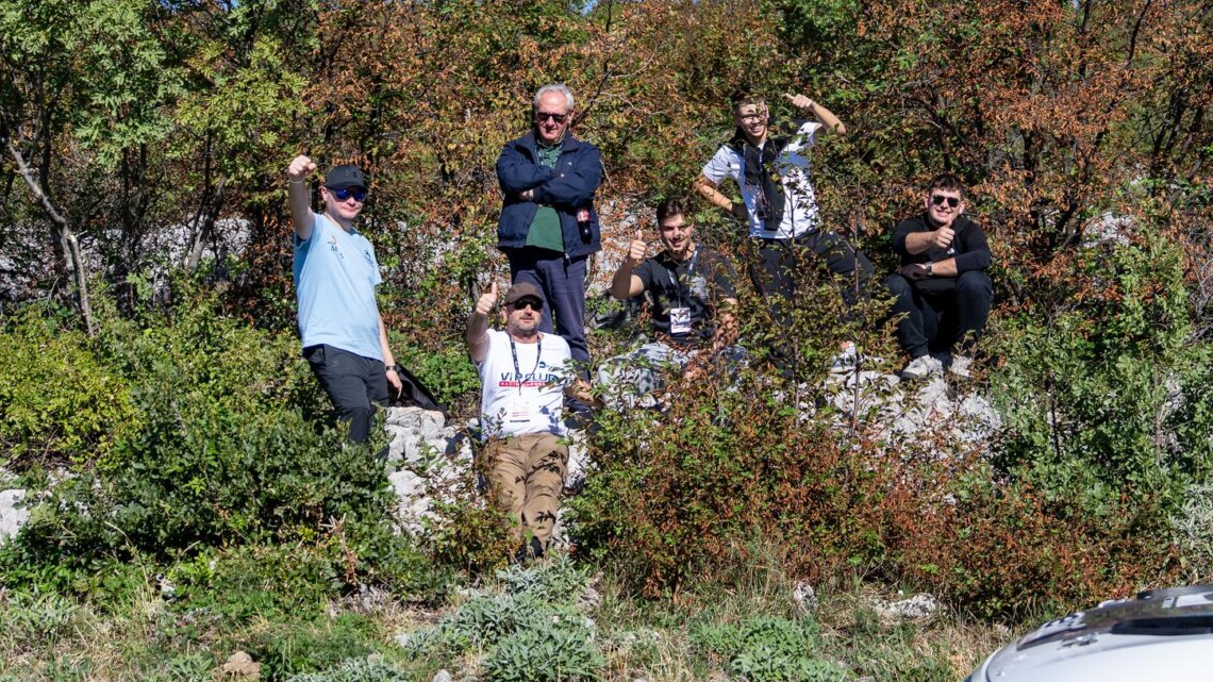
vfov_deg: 16.1
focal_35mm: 75
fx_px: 2412
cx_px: 808
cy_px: 273
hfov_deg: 28.1
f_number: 2.8
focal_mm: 27
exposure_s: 1/2500
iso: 100
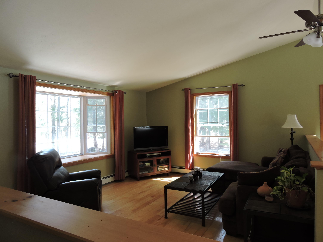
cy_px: 121
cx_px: 162
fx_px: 224
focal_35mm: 24
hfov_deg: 71.6
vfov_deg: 56.8
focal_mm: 4.3
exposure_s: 1/30
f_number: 3.3
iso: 125
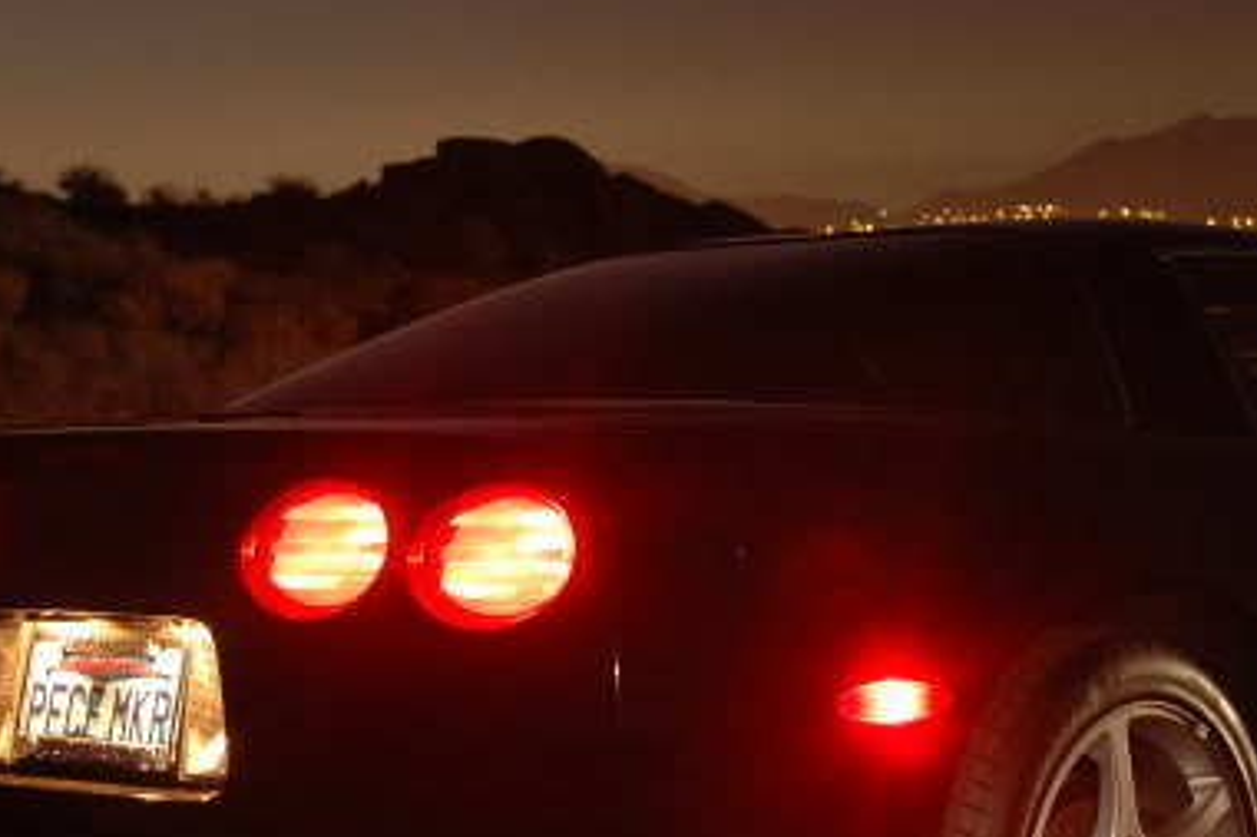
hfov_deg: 22.0
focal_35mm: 92
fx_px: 3210
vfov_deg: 14.8
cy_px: 629
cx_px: 860
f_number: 5
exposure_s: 15
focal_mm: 31
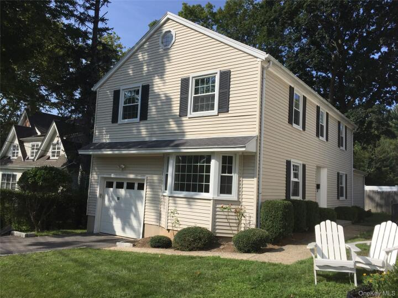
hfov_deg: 61.7
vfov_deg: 48.2
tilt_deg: +4.4
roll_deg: -3.7
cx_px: 199
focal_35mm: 29
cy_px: 149
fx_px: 333
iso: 32
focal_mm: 4.15
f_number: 2.2
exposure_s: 1/3049
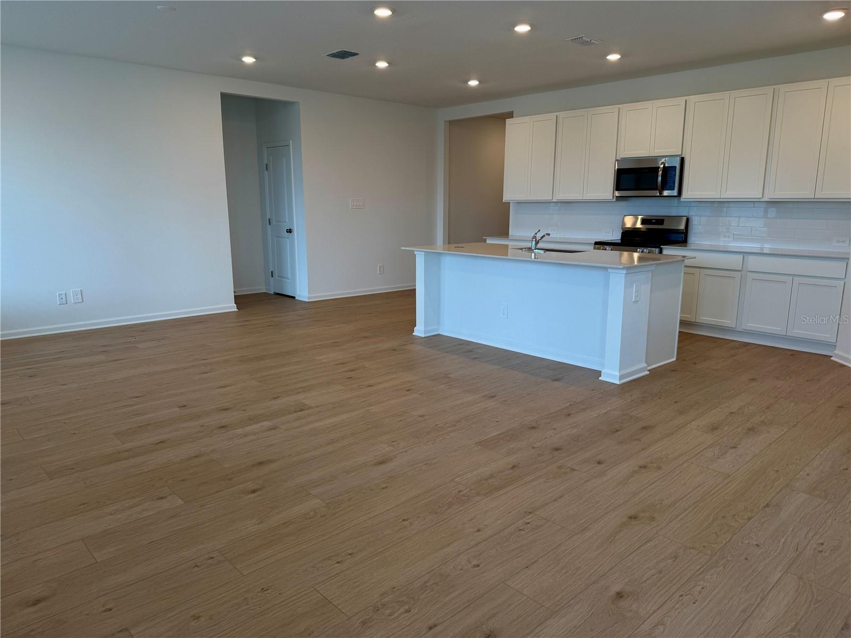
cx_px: 426
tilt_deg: -11.0
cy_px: 319
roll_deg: -0.1
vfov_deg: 56.8
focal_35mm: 24
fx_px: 590
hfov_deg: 71.6
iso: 50
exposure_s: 1/129
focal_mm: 6.76
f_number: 1.78
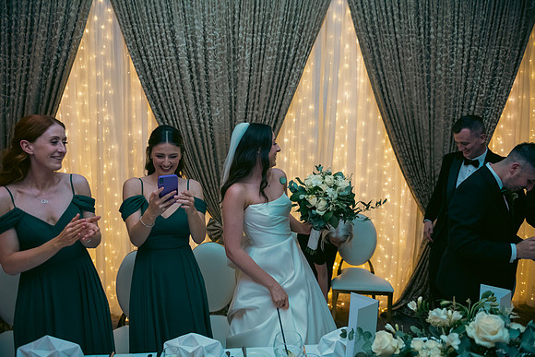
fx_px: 357
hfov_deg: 73.7
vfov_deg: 53.2
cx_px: 268
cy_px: 178
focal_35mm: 24
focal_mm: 24
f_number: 3.5
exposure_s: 1/160
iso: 800
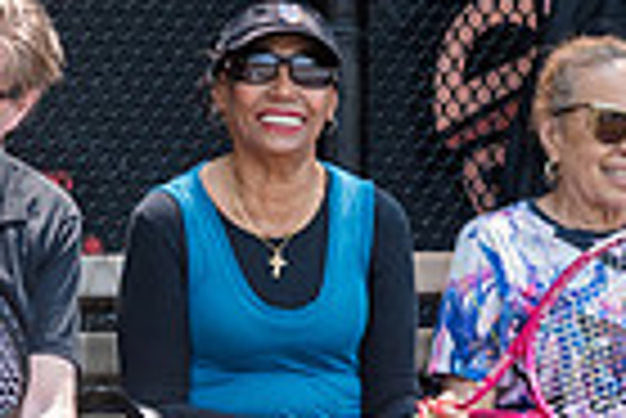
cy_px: 355
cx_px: 84
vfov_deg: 2.6
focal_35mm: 535
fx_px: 9313
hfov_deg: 3.8
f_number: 4.5
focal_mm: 105
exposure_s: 1/500
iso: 200
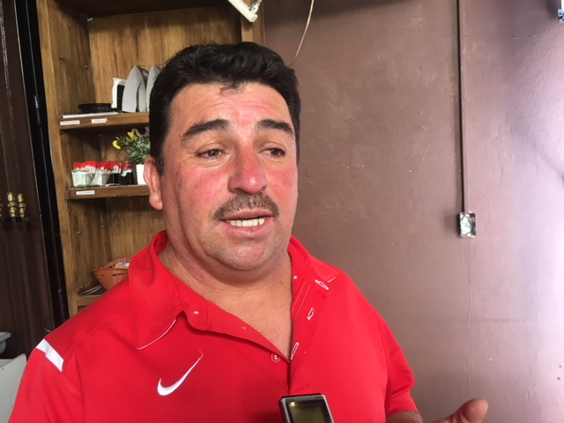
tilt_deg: -4.8
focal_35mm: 29
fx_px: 472
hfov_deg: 61.7
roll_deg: +2.1
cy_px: 212
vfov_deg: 48.2
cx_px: 282
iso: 64
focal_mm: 4.15
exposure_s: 1/30
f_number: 2.2
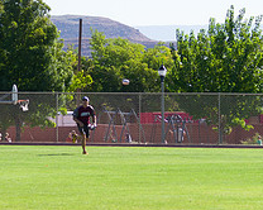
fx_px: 2387
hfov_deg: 6.3
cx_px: 79
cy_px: 87
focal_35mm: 307
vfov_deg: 5.0
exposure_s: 1/1600
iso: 400
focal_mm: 80
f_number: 5
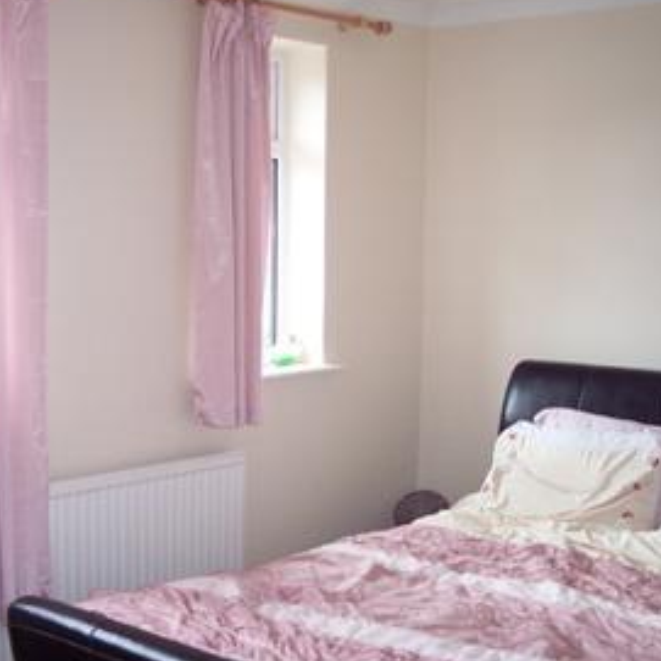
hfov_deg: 29.9
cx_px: 244
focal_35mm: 57
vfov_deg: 30.0
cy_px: 373
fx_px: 1231
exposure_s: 1/60
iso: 140
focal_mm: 8
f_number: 2.8
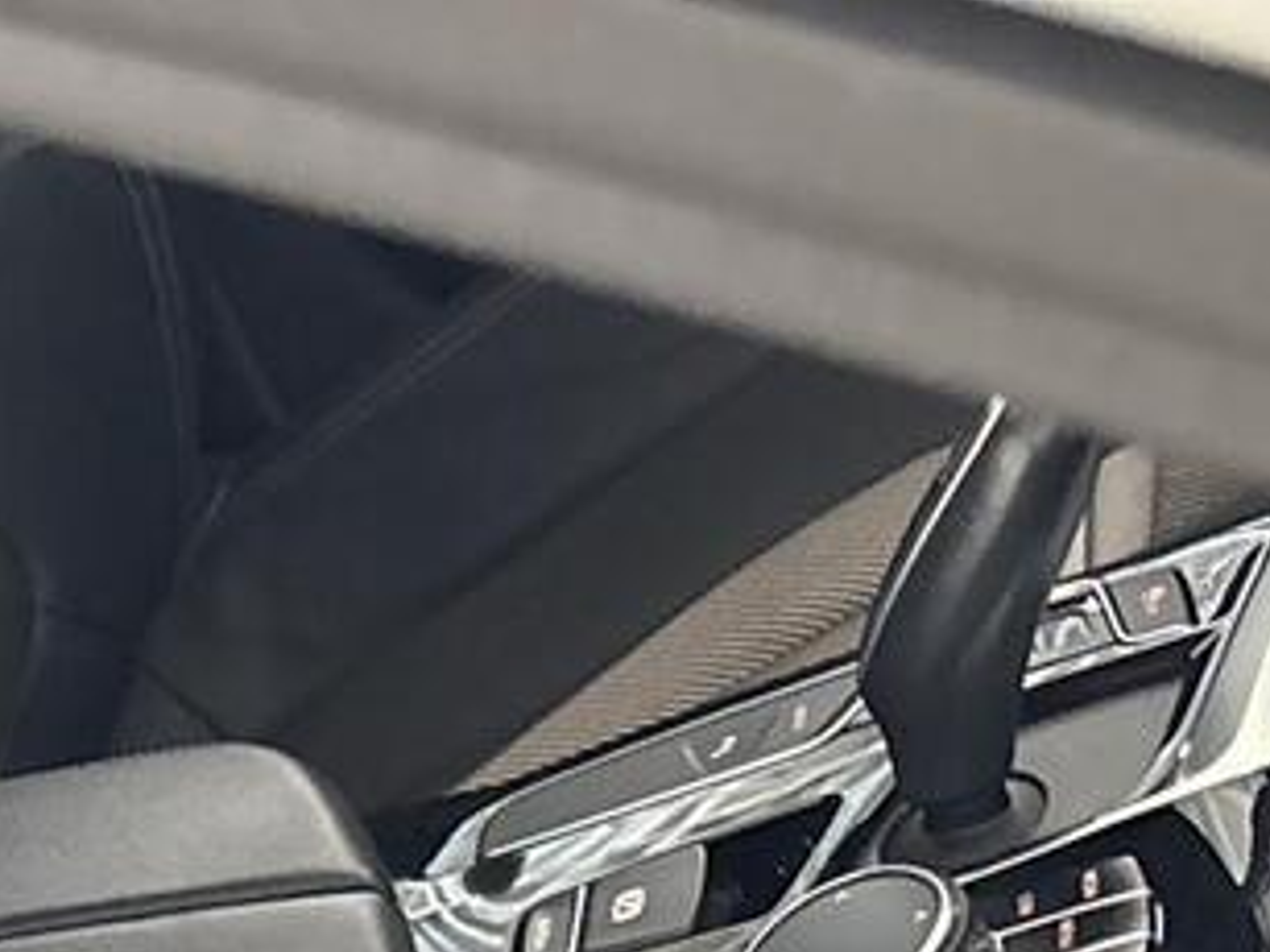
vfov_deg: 10.5
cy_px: 2231
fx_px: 4474
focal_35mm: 122
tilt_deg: -35.8
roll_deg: +35.2
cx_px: -815
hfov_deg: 14.7
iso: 500
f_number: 1.6
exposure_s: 1/33
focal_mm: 5.96
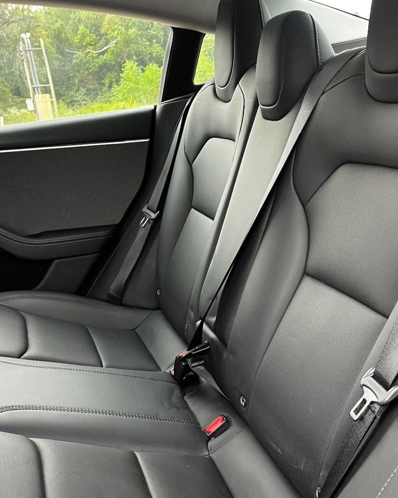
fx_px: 545
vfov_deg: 48.8
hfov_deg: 40.1
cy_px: 297
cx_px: 198
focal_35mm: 37
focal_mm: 5.1
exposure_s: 1/60
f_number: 1.6
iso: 160
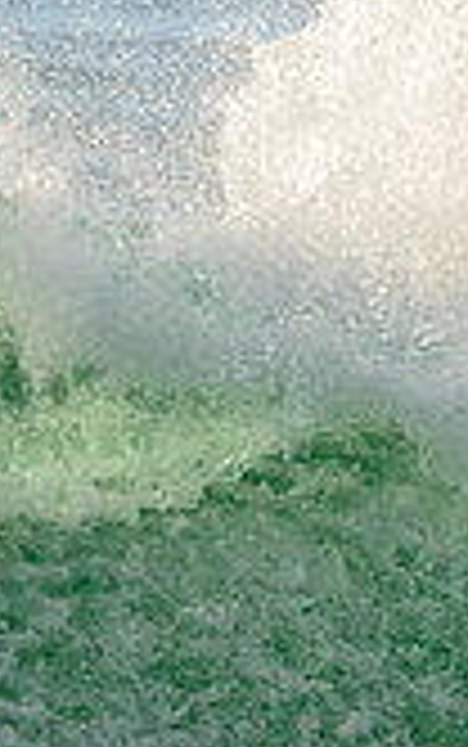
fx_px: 58019
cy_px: 128
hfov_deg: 0.5
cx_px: 1202
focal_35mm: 2848
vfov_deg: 0.7
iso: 4500
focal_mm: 800
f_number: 11
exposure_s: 1/1250
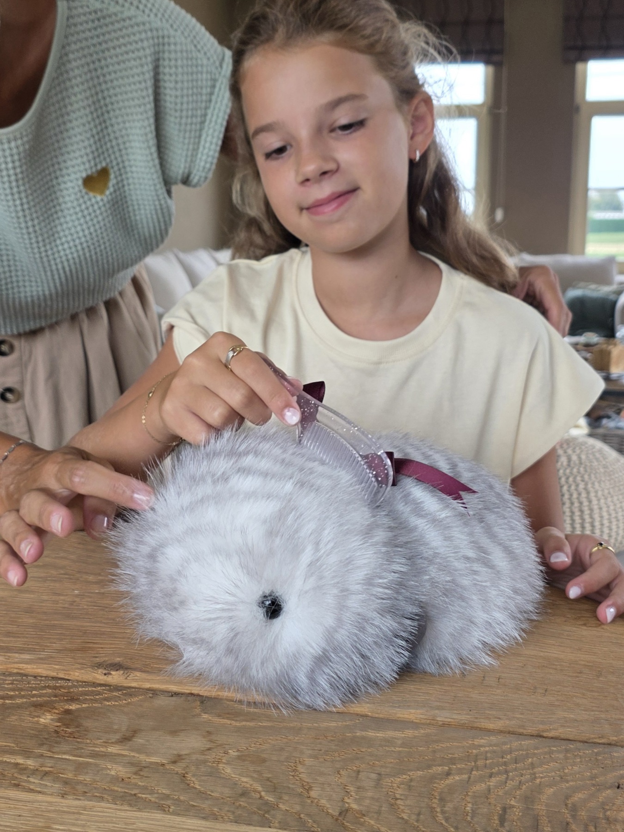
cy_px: 416
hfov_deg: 58.9
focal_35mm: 23
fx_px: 553
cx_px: 312
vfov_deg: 73.9
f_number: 1.7
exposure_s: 1/182
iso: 80
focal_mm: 6.3
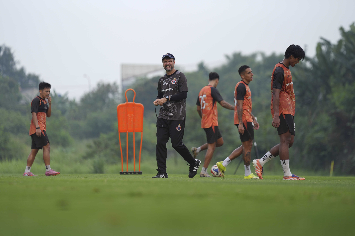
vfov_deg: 6.9
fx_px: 1972
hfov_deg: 10.3
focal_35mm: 200
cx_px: 178
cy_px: 118
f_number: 2.8
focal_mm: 200
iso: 125
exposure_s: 1/1000
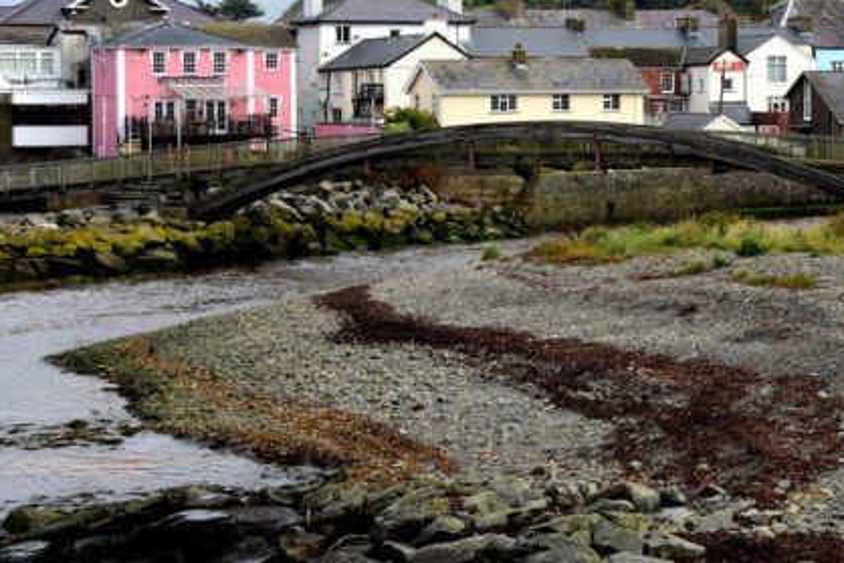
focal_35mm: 101
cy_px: 138
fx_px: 2369
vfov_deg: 13.5
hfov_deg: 20.1
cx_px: 577
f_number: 10
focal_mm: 44
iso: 400
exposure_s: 1/320
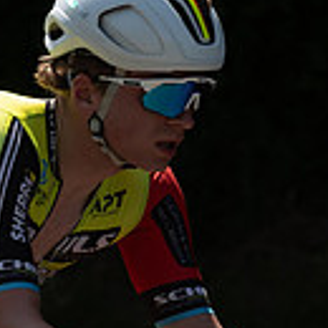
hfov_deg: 3.4
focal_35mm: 511
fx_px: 5478
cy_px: 246
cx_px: -149
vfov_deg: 3.4
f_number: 4.5
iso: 100
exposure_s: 1/1000
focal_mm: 102
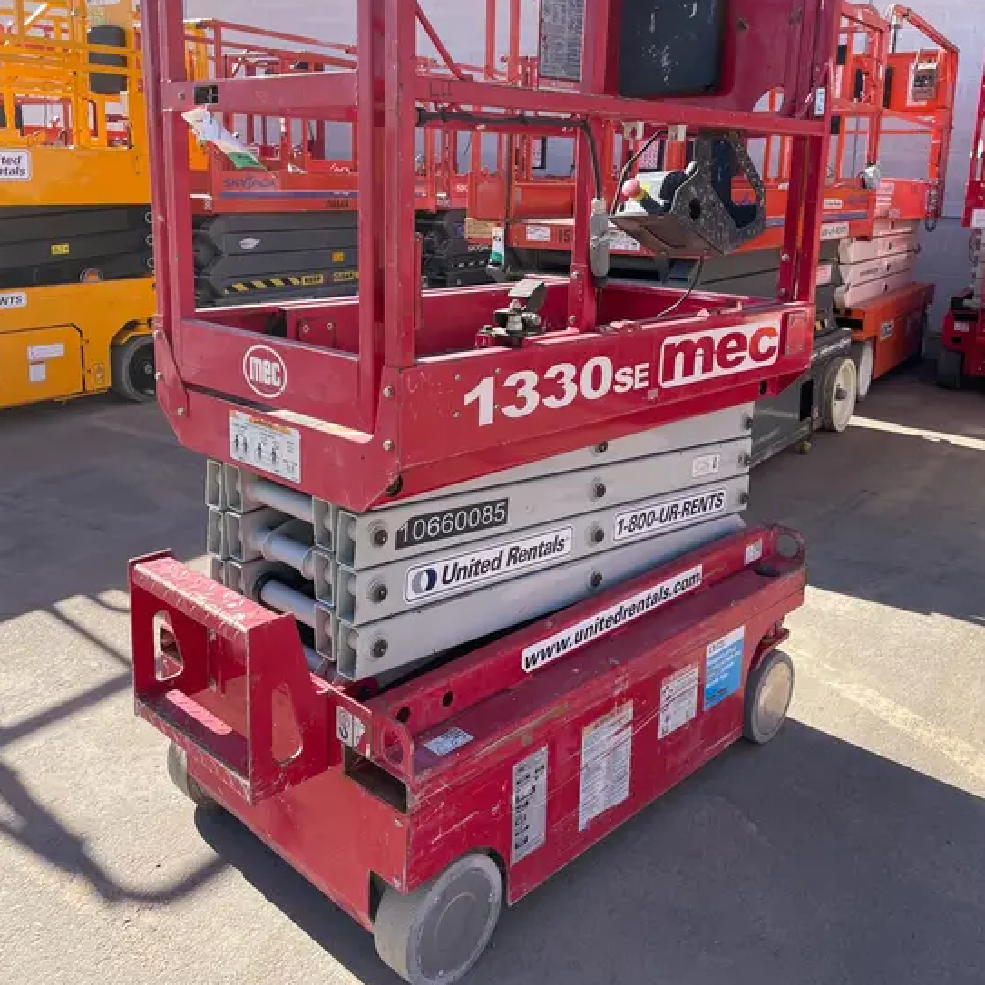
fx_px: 998
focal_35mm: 31
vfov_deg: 51.9
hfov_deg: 52.5
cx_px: 495
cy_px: 364
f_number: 1.6
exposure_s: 1/1135
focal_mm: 4.2
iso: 32
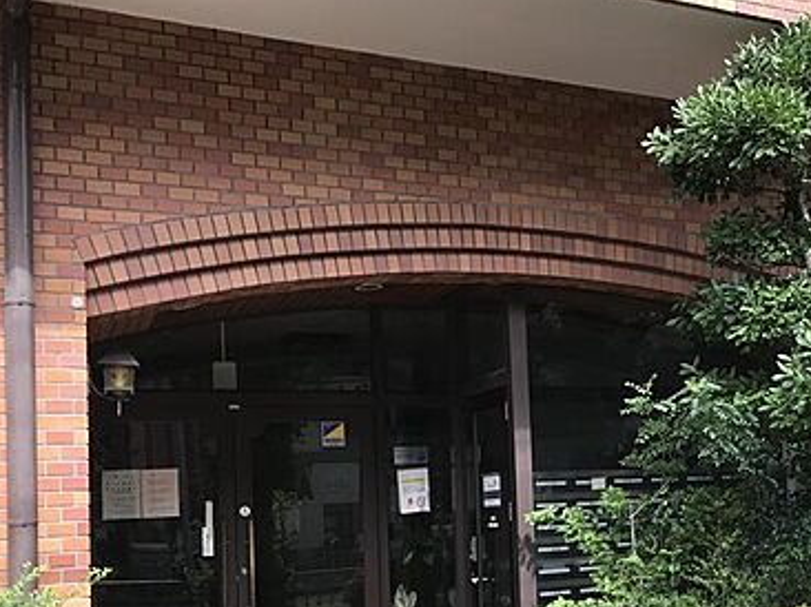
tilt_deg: +3.7
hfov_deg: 37.1
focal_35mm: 49
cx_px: 689
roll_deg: +3.2
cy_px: 452
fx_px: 1147
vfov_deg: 29.2
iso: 20
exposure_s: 1/389
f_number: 1.8
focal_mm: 3.99
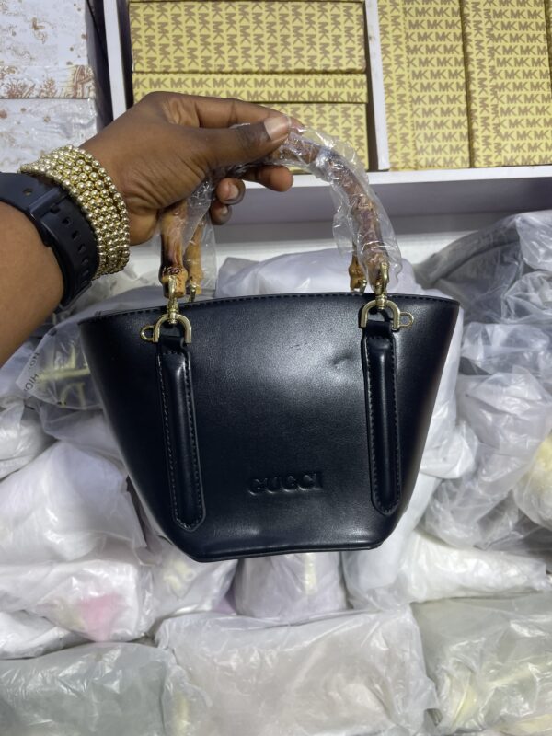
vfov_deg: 67.3
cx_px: 276
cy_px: 368
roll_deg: +4.8
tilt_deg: -3.7
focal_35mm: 26
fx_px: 553
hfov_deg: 53.1
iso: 32
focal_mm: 4.2
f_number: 1.6
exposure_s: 1/128
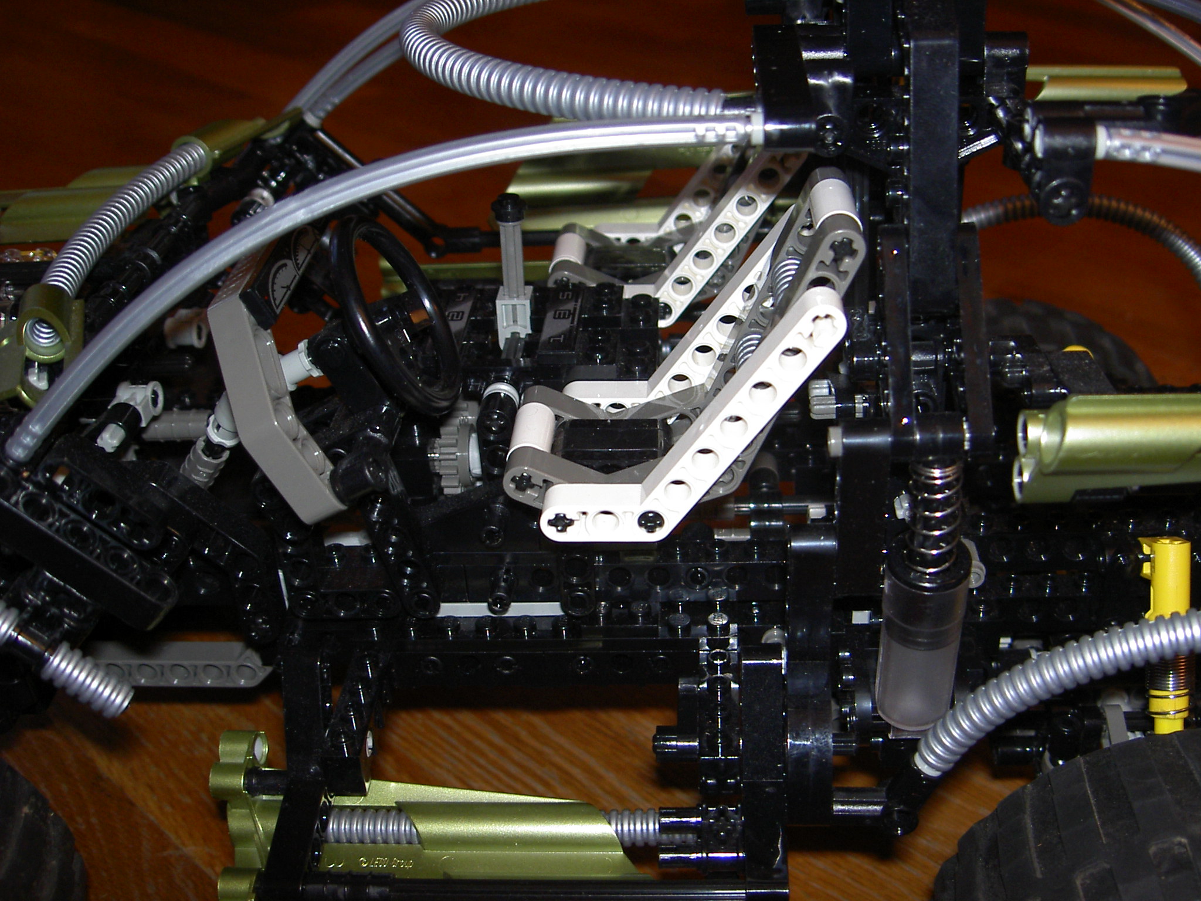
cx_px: 600
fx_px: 1353
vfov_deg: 36.8
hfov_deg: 47.9
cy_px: 450
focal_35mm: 39
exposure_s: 1/59.5
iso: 100
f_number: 2.8
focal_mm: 8
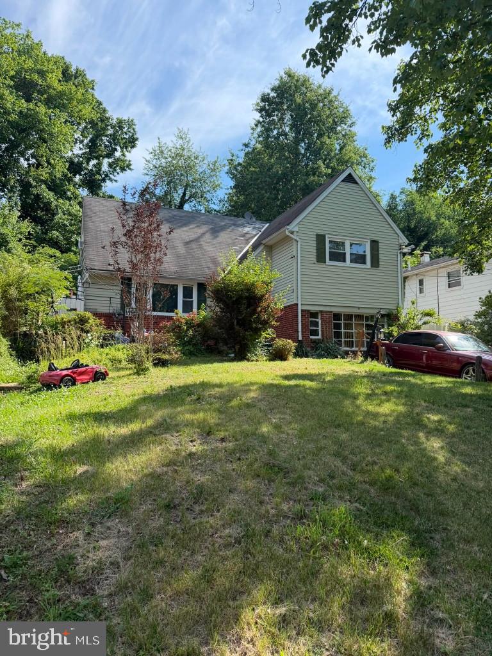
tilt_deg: +7.2
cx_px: 246
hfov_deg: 56.8
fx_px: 455
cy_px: 328
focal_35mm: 24
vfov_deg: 71.6
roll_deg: +0.8
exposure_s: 1/2370
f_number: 1.78
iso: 100
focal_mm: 6.76
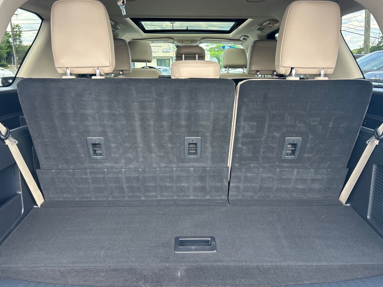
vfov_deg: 49.7
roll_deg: +1.6
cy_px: 133
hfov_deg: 63.5
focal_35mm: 28
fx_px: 310
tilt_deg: -12.0
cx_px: 192
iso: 64
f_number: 1.5
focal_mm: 5.7
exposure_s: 1/147
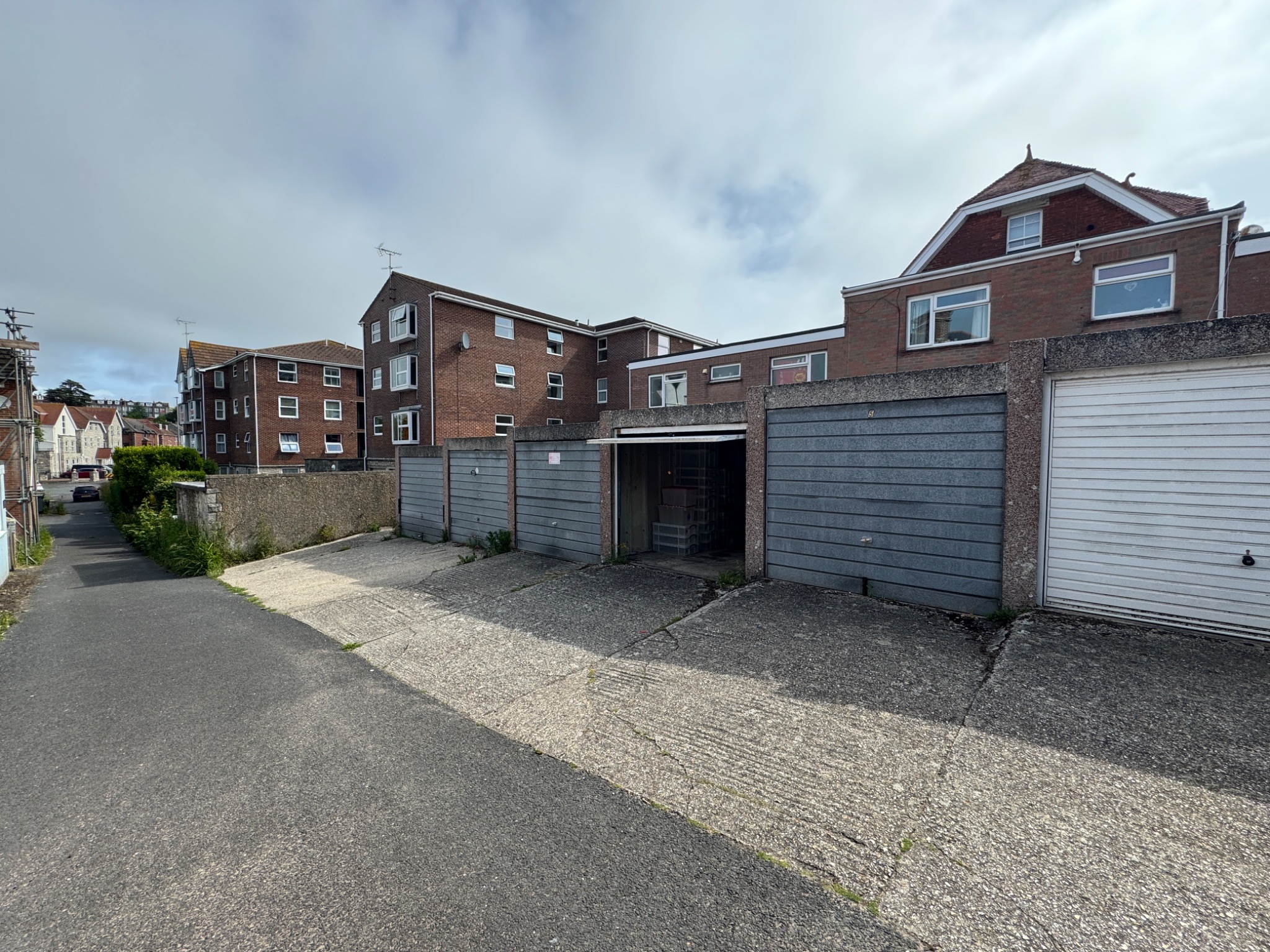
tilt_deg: -2.2
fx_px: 514
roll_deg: +0.4
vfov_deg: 85.7
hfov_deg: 102.1
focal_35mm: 14
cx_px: 635
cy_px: 476
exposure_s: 1/1063
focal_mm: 2.22
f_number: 2.2
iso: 50
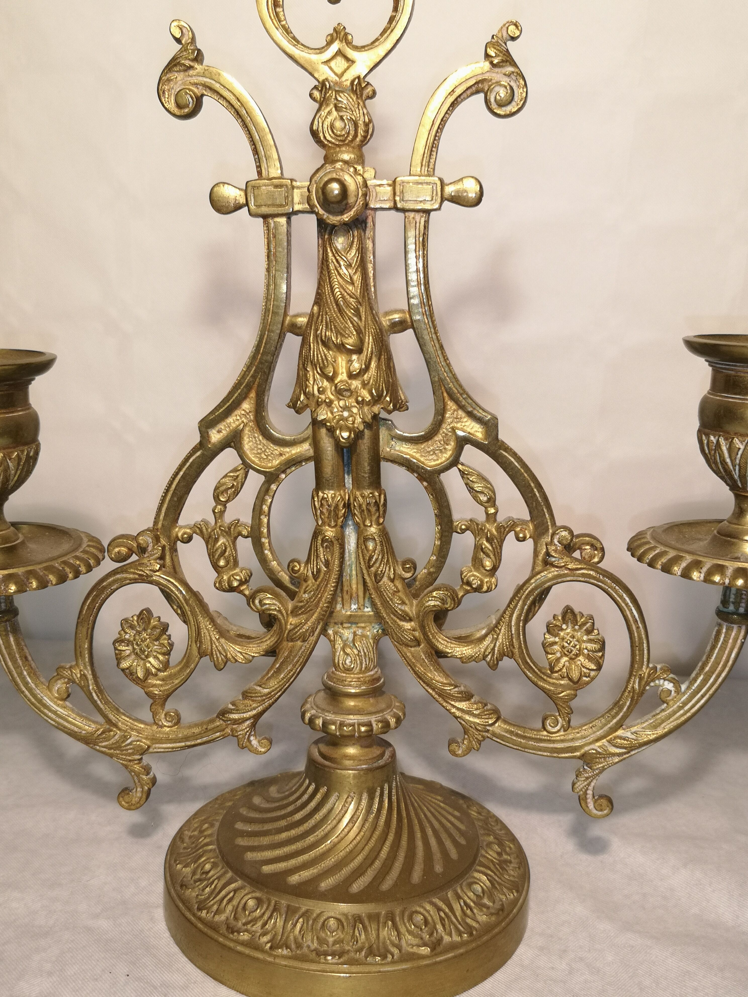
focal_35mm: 35
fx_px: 1008
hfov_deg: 40.7
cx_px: 374
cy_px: 498
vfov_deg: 52.6
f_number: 1.8
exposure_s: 1/50
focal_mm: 3.95
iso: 80
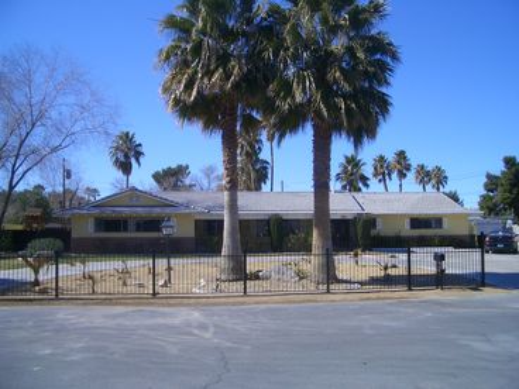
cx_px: 260
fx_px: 525
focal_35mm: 35
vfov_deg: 40.7
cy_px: 194
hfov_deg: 52.6
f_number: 4.3
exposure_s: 1/640
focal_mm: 5.8
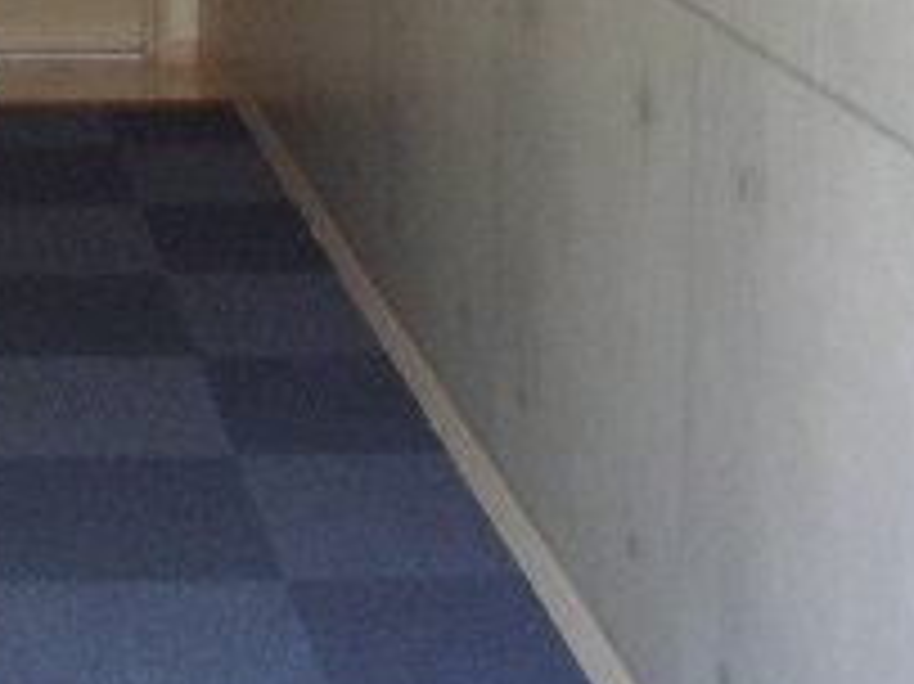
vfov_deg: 12.0
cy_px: -194
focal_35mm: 120
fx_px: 3167
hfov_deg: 15.3
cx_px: -428
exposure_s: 1/35.3
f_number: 2.9
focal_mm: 5.8
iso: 100
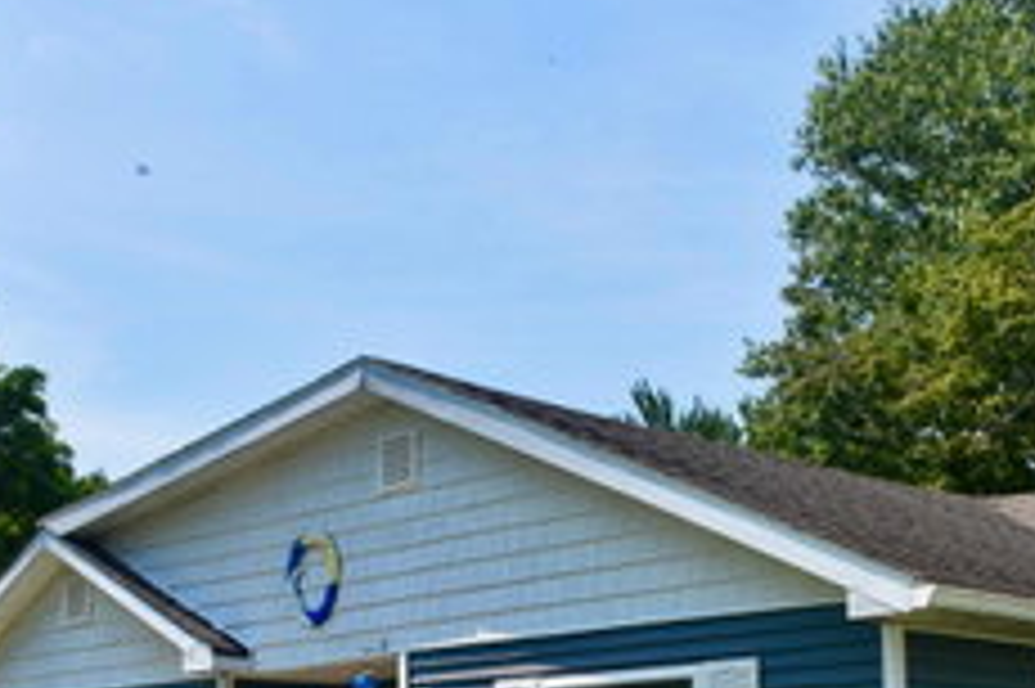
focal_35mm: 60
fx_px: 1724
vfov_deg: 21.7
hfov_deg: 33.0
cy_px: 695
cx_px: 729
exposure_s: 1/200
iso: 100
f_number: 9
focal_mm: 18
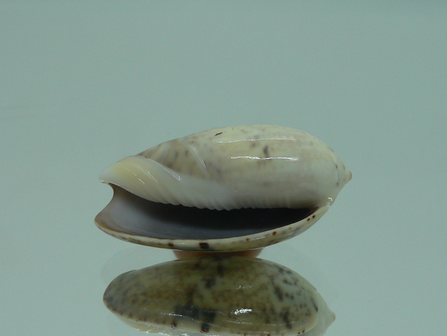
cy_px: 223
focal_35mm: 48
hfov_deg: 39.7
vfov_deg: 30.1
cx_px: 223
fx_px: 620
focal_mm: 4.6
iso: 80
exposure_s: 1/60
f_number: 2.8
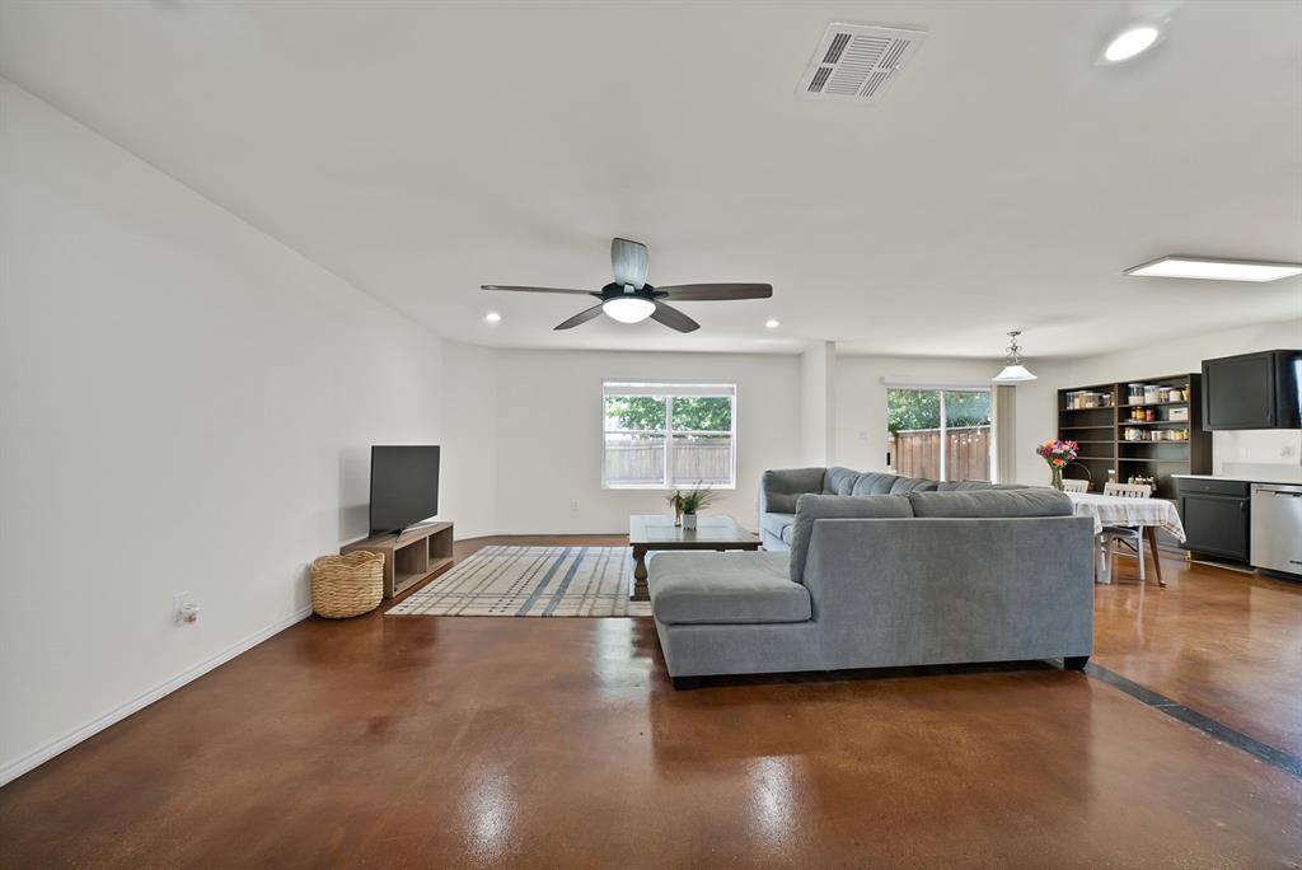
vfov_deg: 90.1
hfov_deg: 112.6
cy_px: 435
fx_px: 434
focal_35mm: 12
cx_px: 651
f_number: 9
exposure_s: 1/5
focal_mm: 12
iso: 640
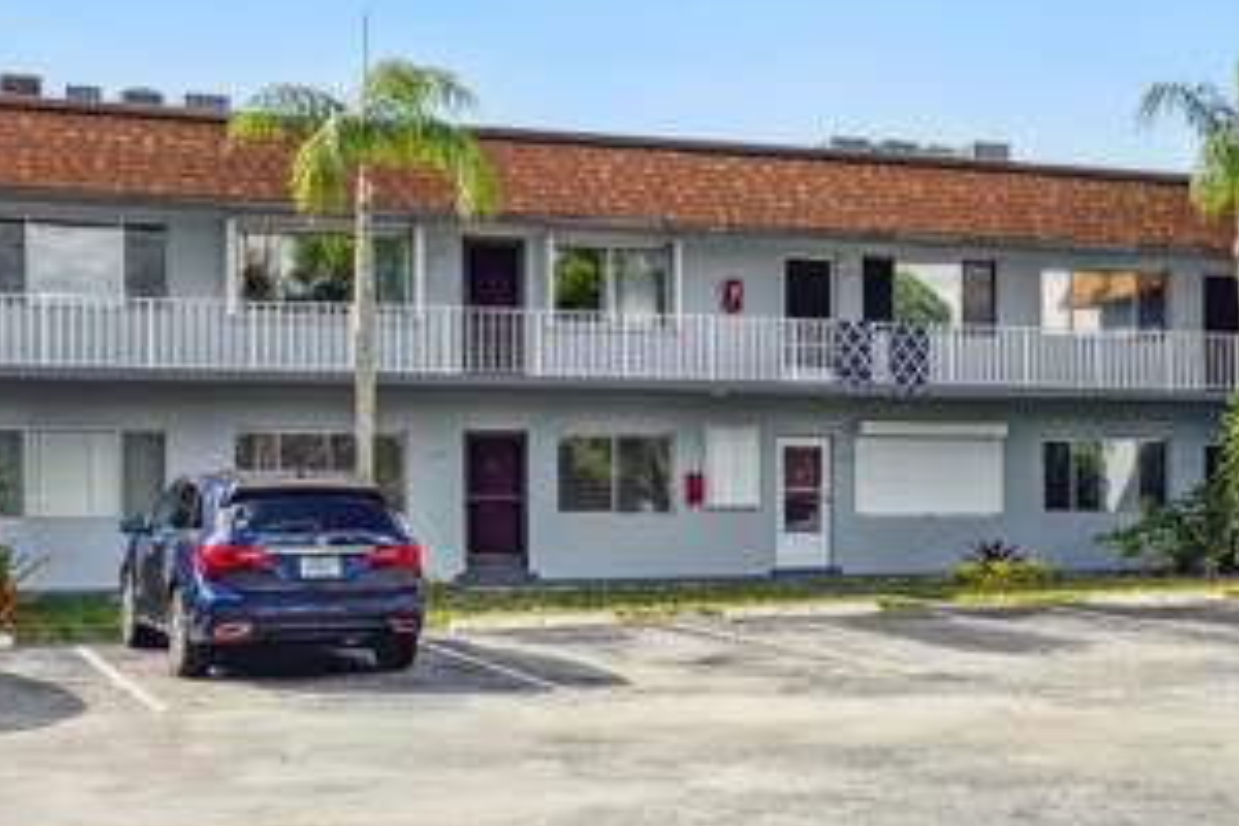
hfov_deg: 35.6
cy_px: 258
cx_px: 677
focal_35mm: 56
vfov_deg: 24.0
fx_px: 1927
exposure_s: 1/200
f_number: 4
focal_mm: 21
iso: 100
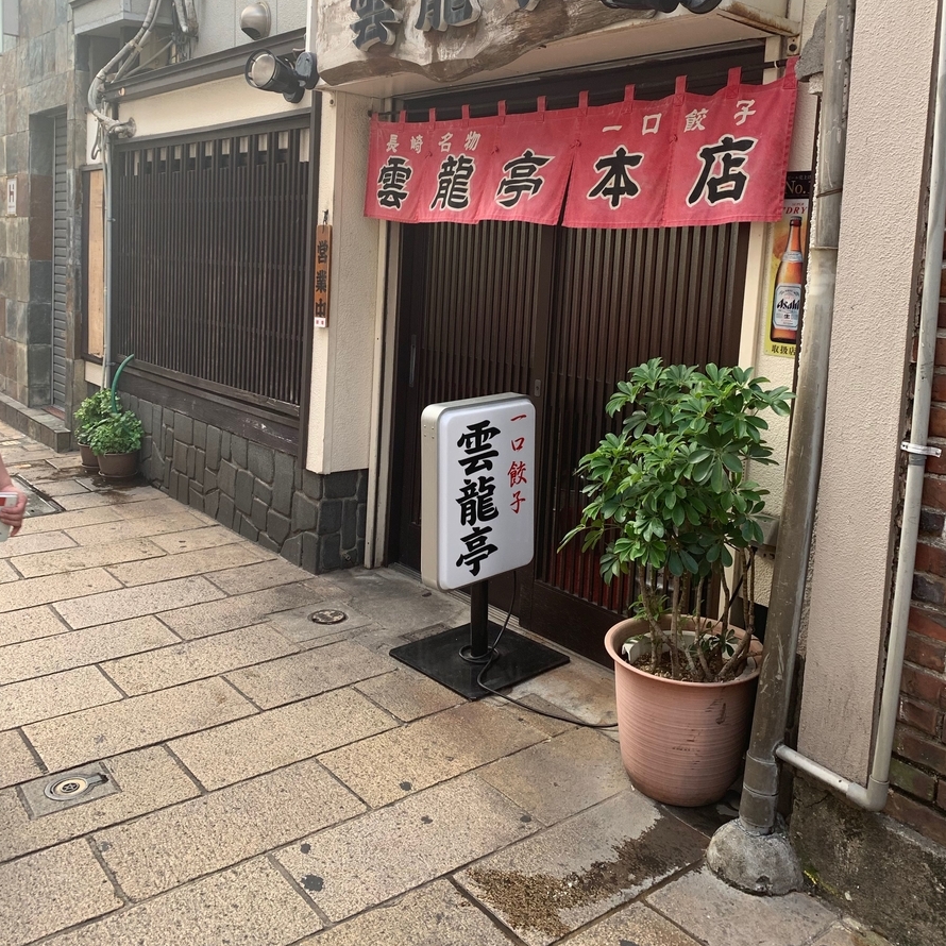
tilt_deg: -5.7
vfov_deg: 52.1
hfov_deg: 52.5
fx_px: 958
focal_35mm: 31
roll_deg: -3.2
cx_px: 477
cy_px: 372
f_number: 1.8
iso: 64
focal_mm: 4.25
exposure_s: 1/121
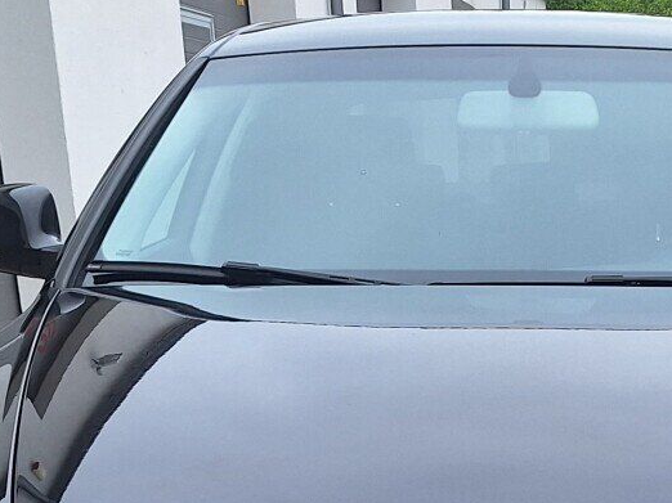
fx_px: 1669
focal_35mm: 86
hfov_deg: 22.1
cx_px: 633
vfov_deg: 15.4
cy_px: 830
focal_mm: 5.54
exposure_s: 1/672
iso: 40
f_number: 1.8
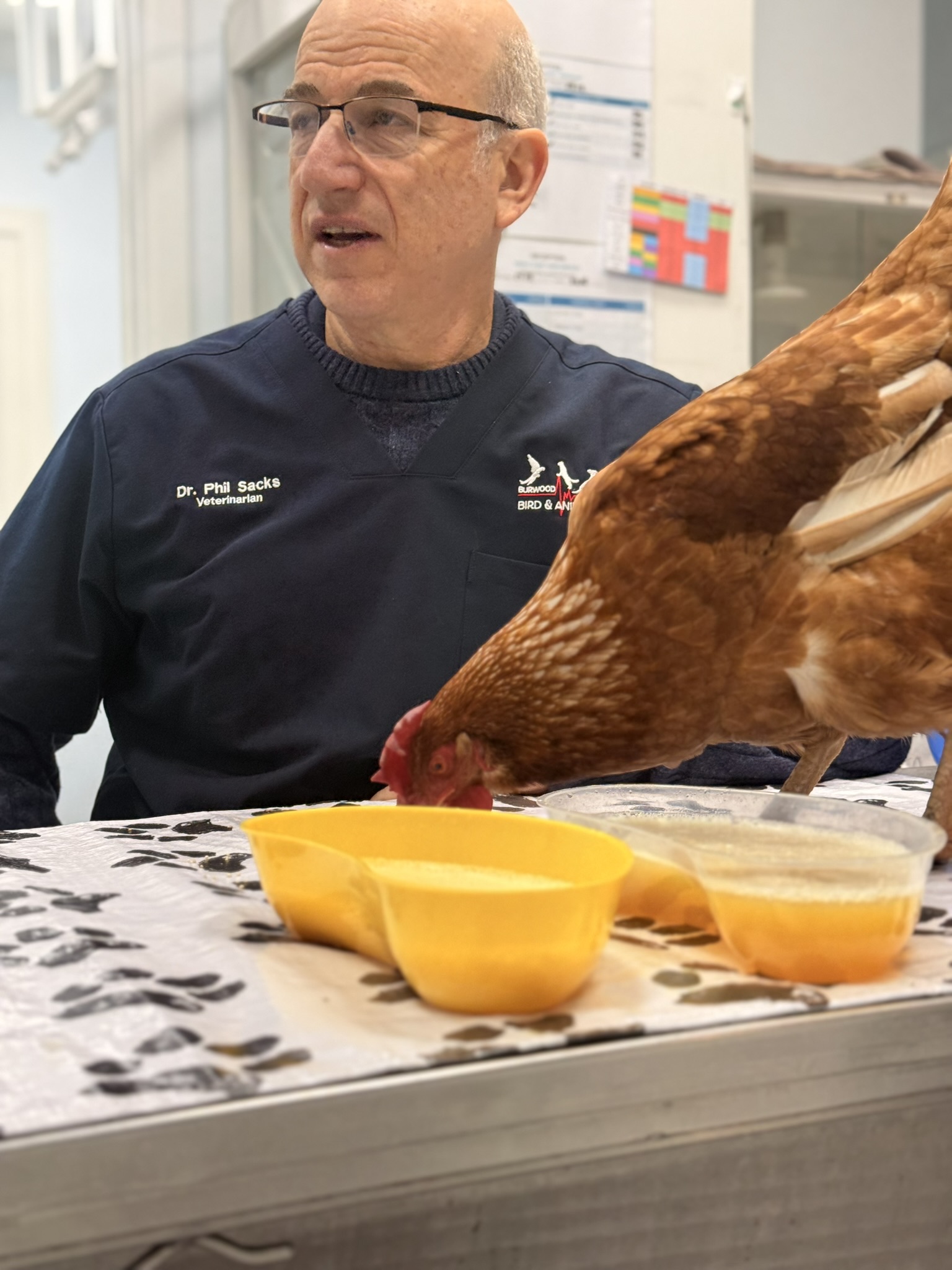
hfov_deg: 30.3
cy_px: 635
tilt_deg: -1.1
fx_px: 1760
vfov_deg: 39.7
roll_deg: -0.3
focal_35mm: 48
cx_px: 476
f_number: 1.78
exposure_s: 1/100
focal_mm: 6.76
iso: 160
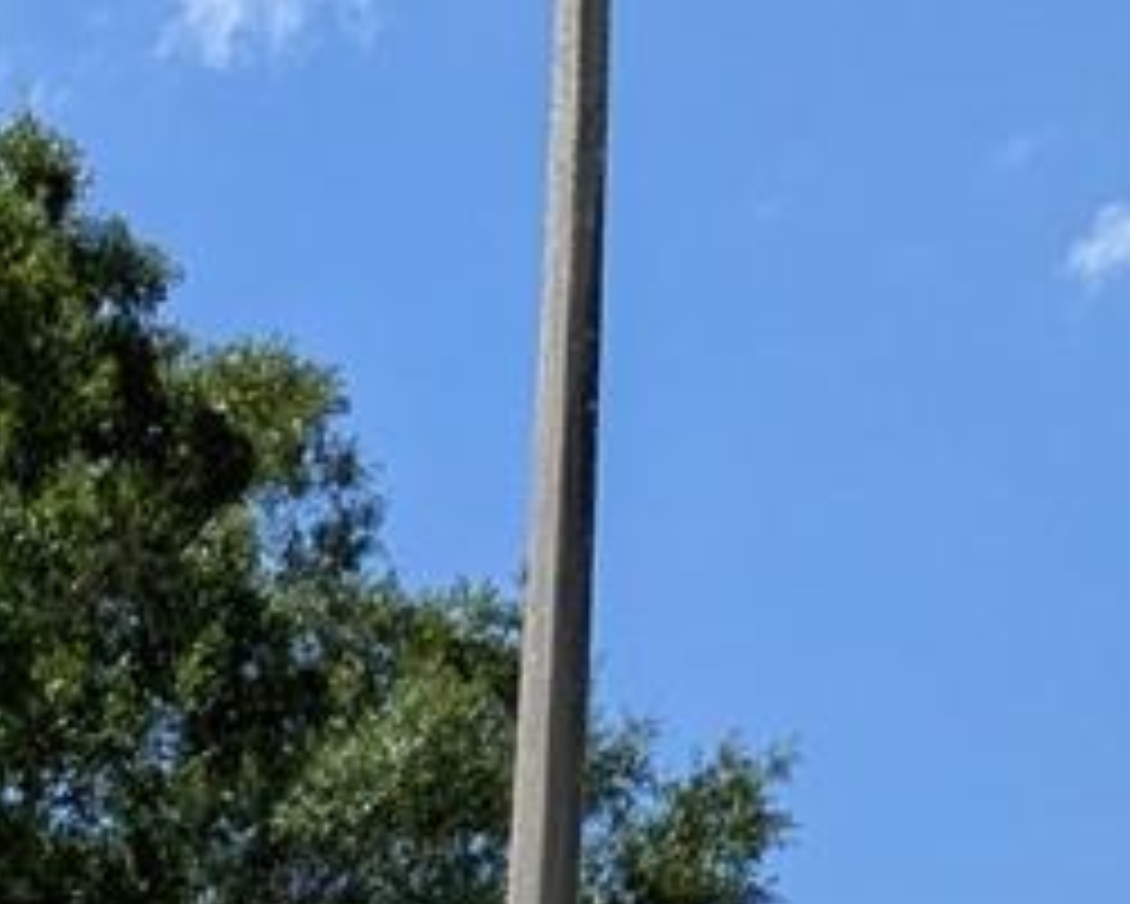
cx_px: -576
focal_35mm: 87
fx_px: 2911
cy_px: 1902
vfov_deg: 14.2
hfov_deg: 19.2
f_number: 2.2
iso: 48
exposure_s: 1/2833
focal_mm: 1.83
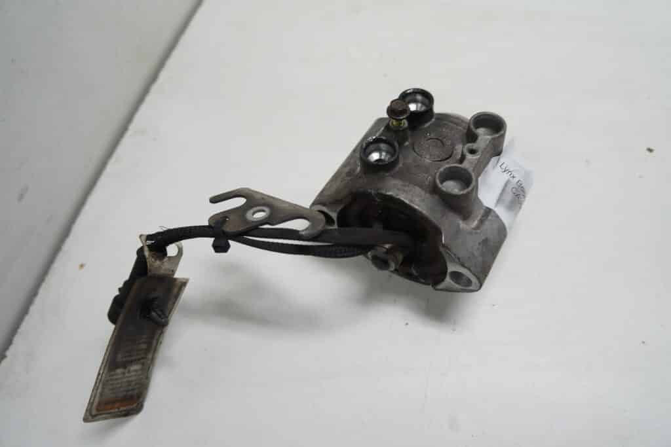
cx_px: 336
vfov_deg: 47.9
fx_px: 503
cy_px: 224
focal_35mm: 27
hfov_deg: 67.4
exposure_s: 1/60
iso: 125
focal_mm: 18
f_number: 3.5
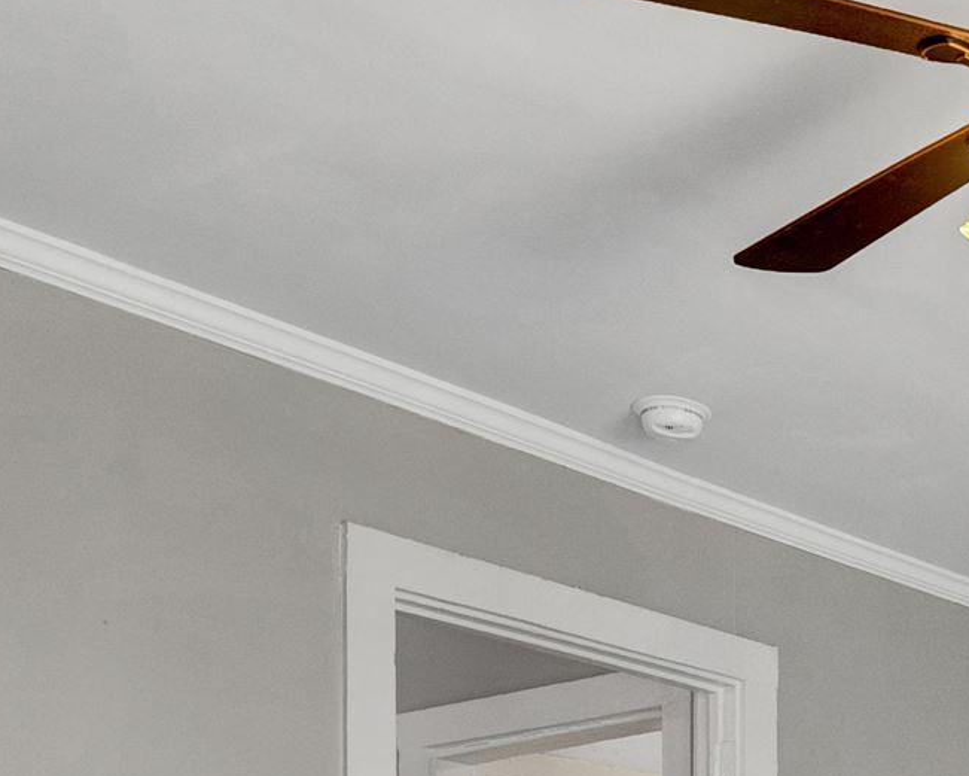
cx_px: 1271
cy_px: 1059
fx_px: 1778
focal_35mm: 62
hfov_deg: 25.9
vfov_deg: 21.7
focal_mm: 14
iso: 400
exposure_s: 1/10
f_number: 8
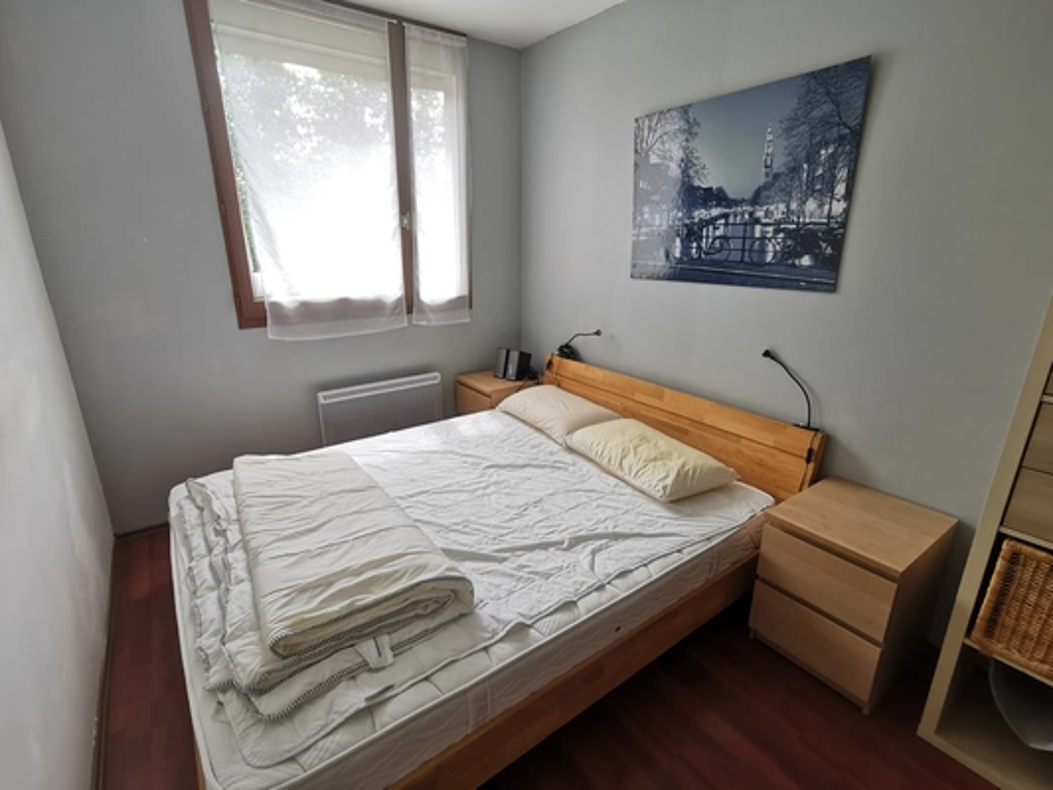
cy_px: 395
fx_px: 517
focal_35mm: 17
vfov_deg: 74.8
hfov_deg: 91.0
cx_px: 526
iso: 100
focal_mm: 2.26
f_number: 2.2
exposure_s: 1/100
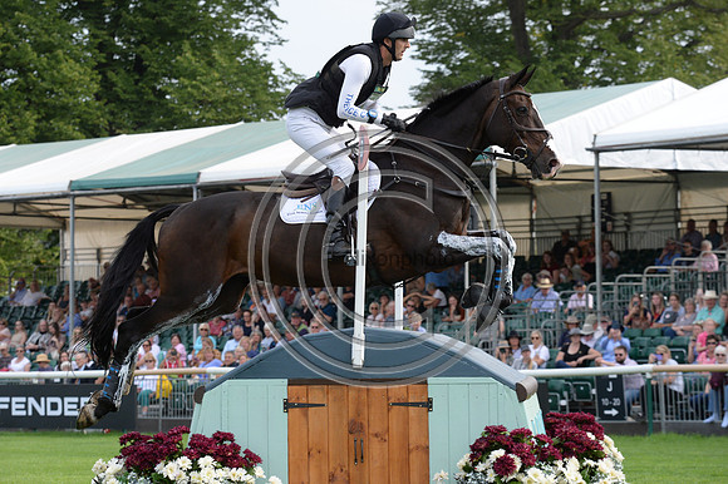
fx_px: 3941
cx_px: 364
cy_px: 242
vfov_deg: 7.0
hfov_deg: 10.6
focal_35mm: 195
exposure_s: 1/1000
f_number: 9
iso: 1250
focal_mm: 195
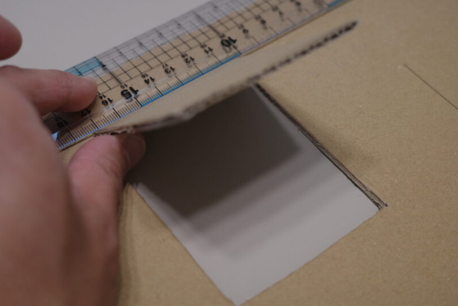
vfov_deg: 26.5
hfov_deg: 38.8
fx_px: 649
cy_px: 151
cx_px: 208
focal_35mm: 51
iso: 640
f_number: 2.8
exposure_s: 1/40
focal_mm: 26
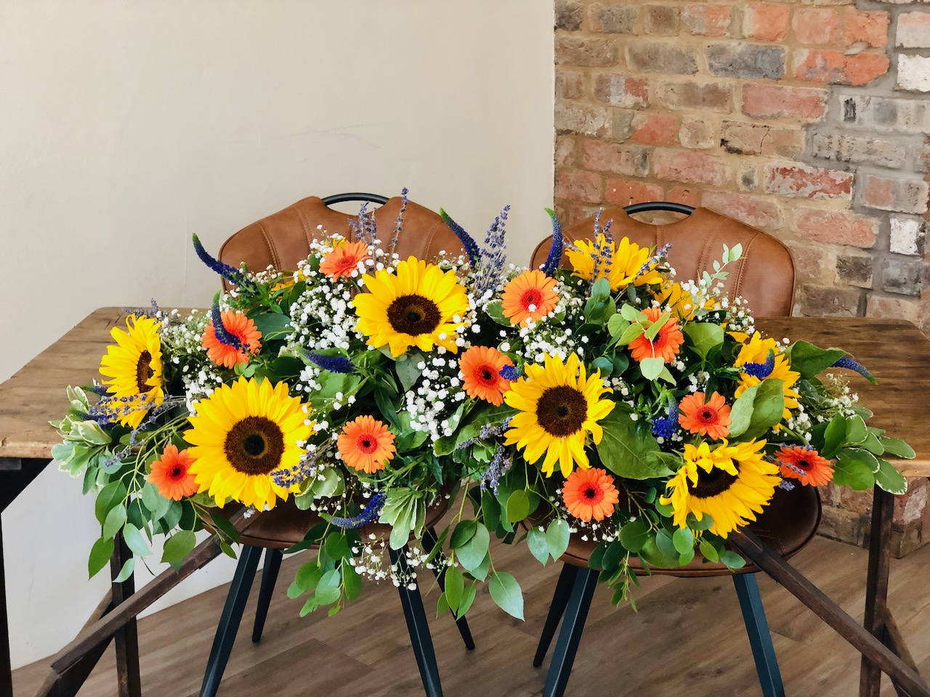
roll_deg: +1.0
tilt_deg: -14.9
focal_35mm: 52
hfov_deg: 36.8
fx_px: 1397
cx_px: 465
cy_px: 348
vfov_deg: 28.0
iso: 100
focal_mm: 6
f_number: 2.4
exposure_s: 1/30
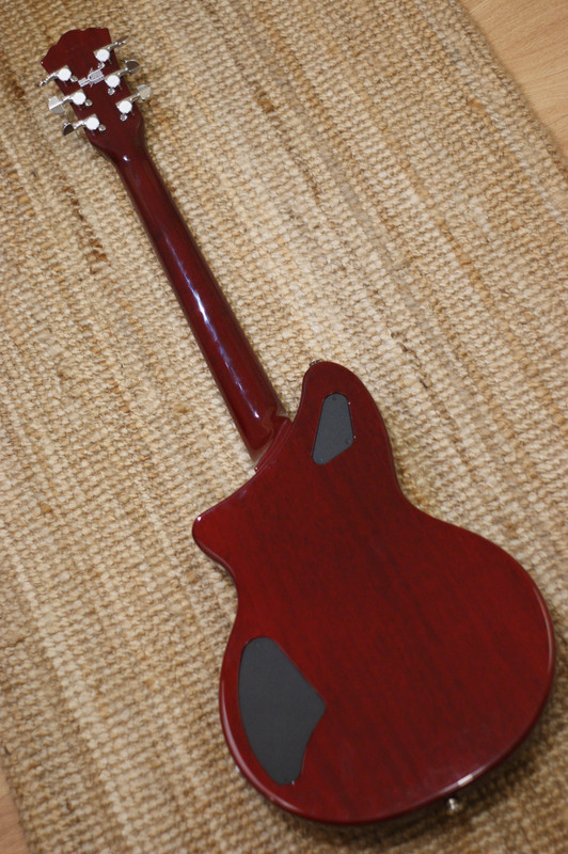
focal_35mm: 75
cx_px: 284
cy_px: 427
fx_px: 1778
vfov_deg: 27.0
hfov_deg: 18.2
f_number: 2
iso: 400
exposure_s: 1/60
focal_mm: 50
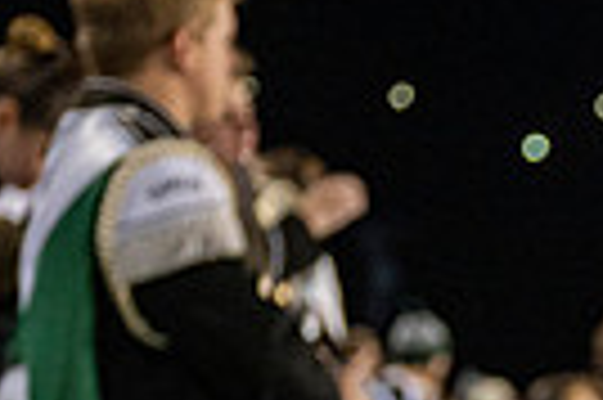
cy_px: 658
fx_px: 3329
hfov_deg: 9.7
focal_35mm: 199
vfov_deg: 6.8
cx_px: 1197
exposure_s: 1/500
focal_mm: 46
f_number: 3.2
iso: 2000
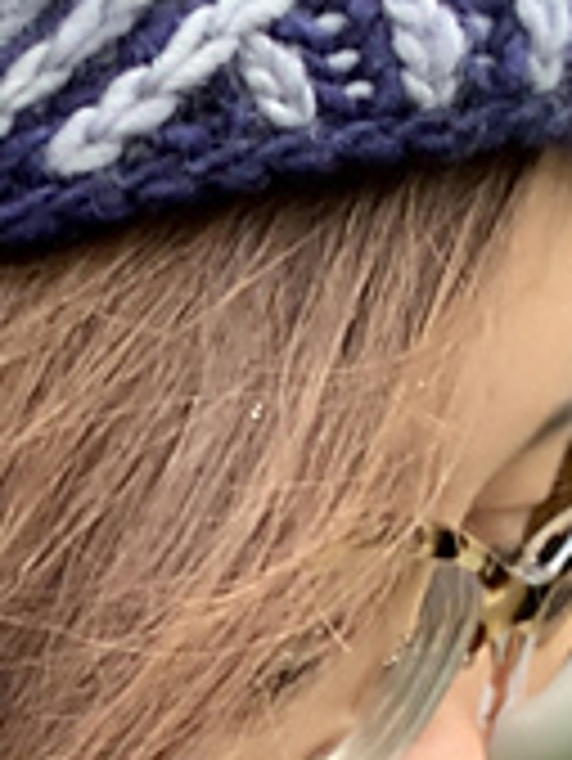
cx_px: -45
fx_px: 2663
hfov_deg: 12.1
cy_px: 558
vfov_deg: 16.2
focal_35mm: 121
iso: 64
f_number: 2.2
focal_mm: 2.87
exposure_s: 1/85
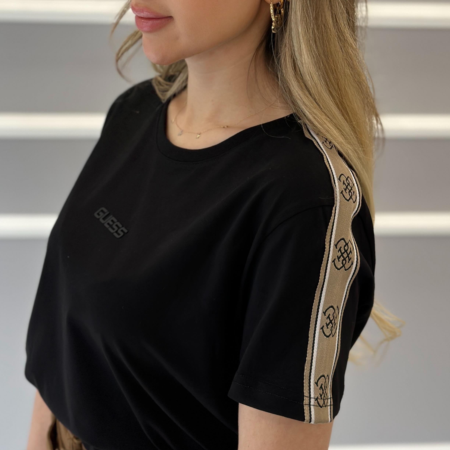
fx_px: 1030
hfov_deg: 24.7
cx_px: 213
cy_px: 149
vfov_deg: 24.5
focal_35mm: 70
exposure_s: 1/113
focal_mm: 6.86
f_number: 1.78
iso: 125
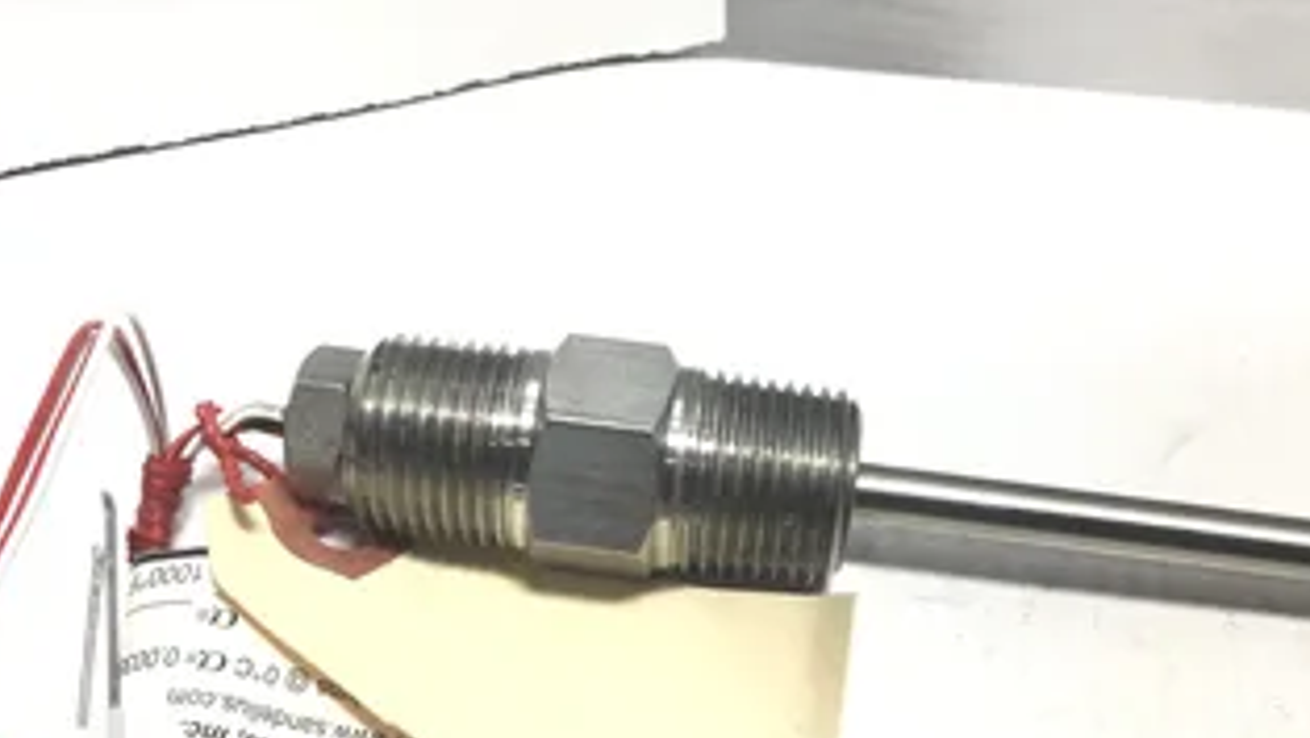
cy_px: 488
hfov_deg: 47.3
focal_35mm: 43
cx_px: 684
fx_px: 1494
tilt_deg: -48.5
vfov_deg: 27.6
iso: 32
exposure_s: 1/120
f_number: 2.4
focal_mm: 3.3
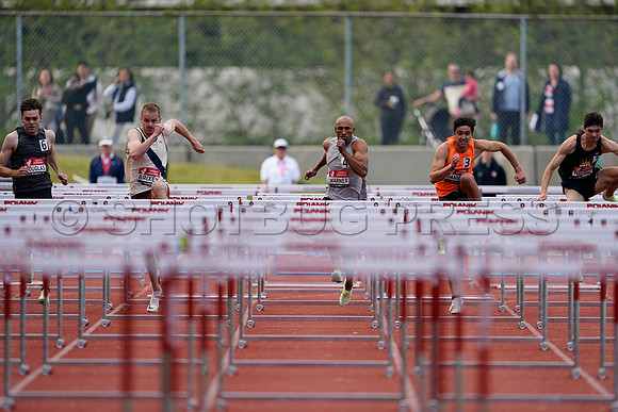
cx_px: 309
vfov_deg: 2.3
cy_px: 206
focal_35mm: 600
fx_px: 10302
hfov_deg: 3.4
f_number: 4
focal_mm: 600
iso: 800
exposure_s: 1/1600
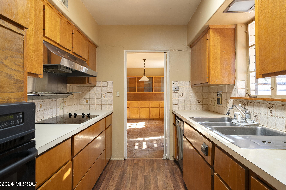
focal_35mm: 21
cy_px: 93
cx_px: 147
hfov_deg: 81.2
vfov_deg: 59.5
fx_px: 167
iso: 200
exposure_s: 1/10
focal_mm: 20
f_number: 11
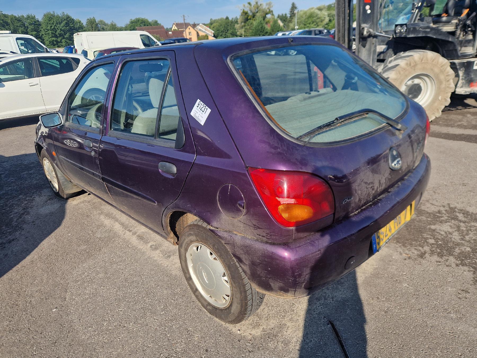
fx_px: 317
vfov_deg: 58.9
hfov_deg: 73.9
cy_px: 179
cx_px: 238
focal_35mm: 23
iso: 50
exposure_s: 1/1250
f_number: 1.8
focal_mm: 5.4
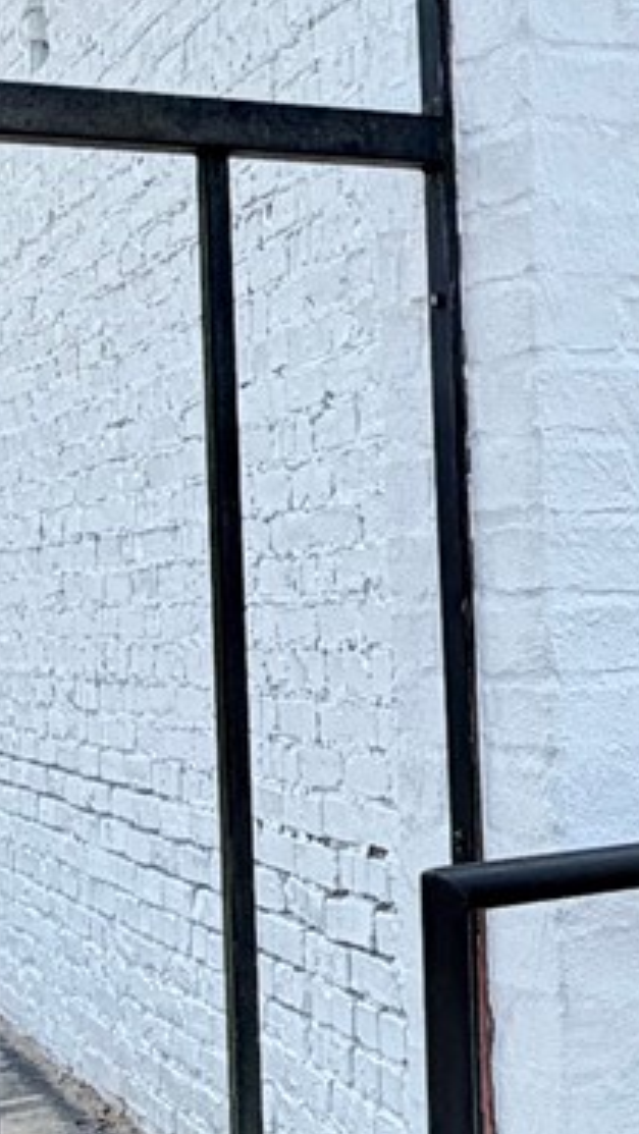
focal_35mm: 79
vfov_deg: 26.8
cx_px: 829
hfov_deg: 14.7
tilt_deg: +2.9
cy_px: 477
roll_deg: +2.9
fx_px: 2377
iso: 25
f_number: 2.2
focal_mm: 2.22
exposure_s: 1/770
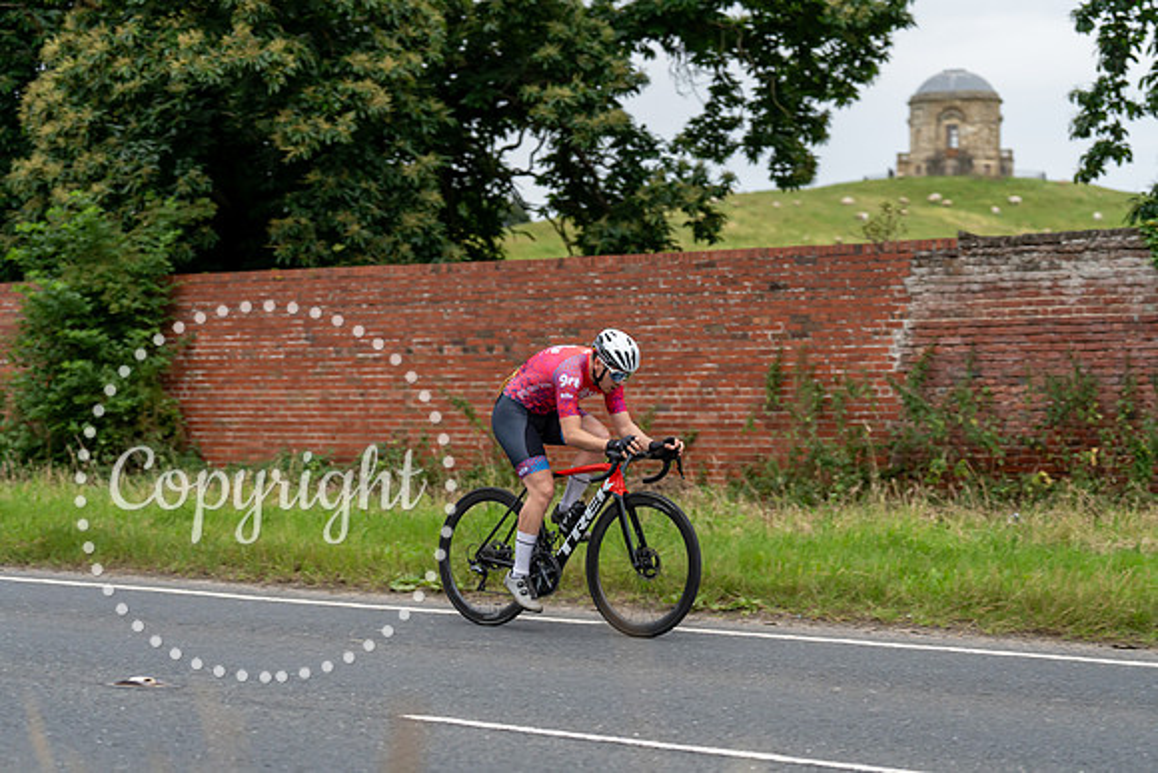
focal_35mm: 78
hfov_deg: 26.0
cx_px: 579
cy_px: 386
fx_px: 2509
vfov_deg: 17.5
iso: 1000
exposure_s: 1/640
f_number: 3.2
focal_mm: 78
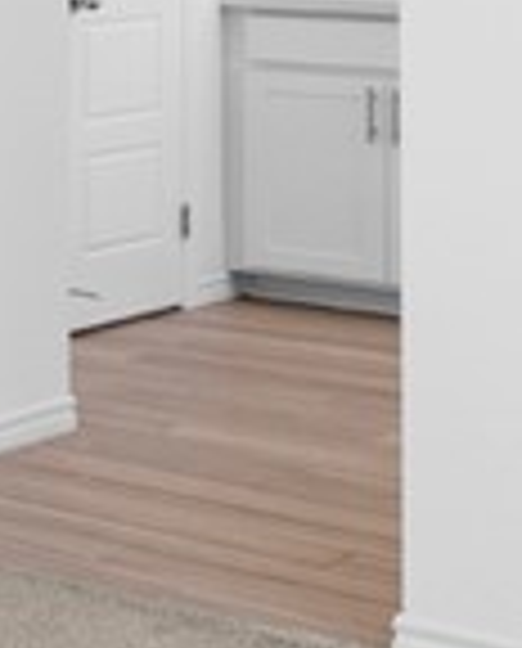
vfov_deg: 15.4
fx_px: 2308
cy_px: -130
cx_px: -1246
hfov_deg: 9.1
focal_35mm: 120
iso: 400
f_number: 8
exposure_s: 1/50
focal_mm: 17
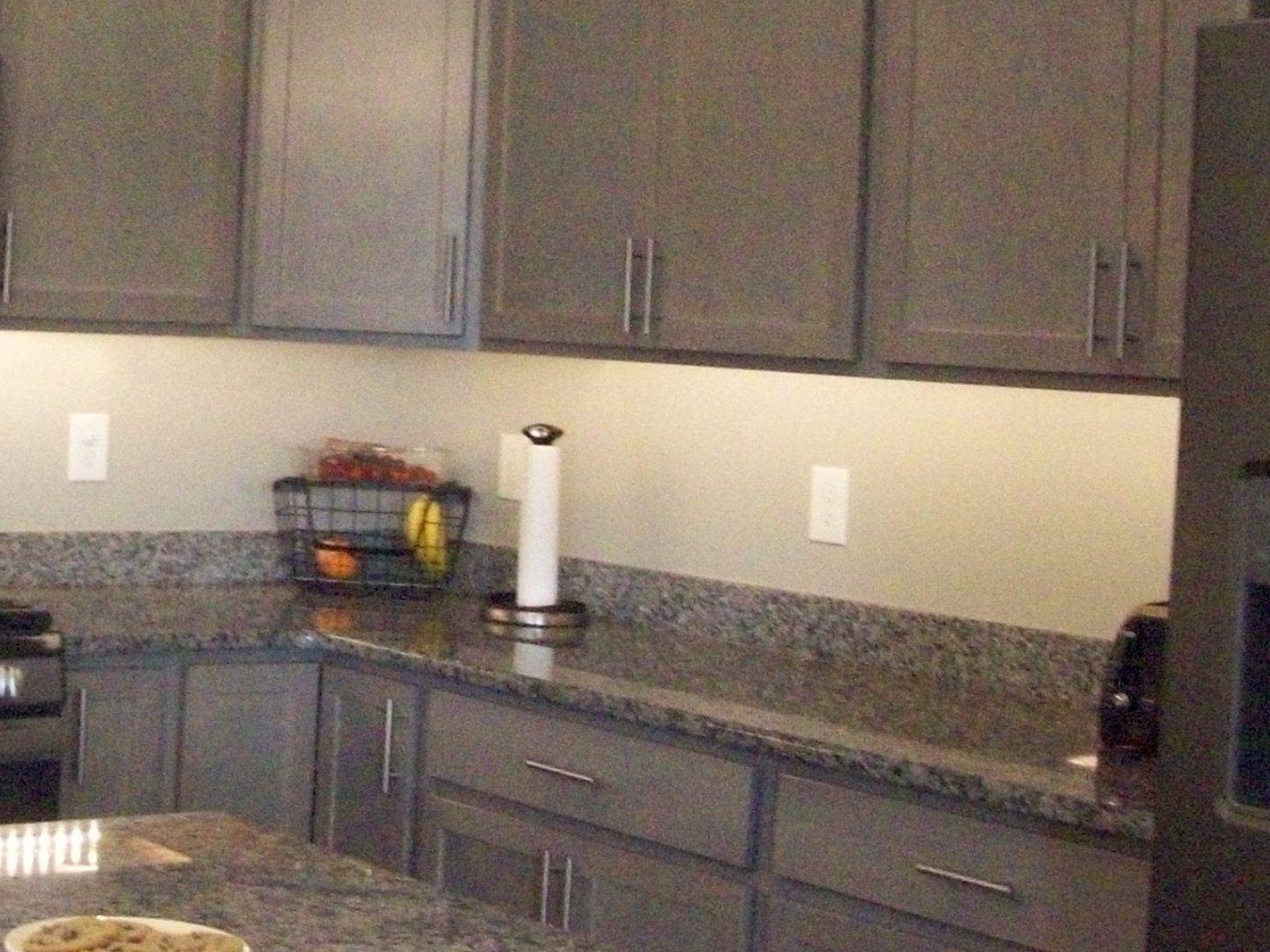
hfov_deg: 26.2
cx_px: 139
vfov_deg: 20.3
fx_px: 2641
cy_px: 252
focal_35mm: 72
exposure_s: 1/128
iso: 566
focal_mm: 6
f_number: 2.7
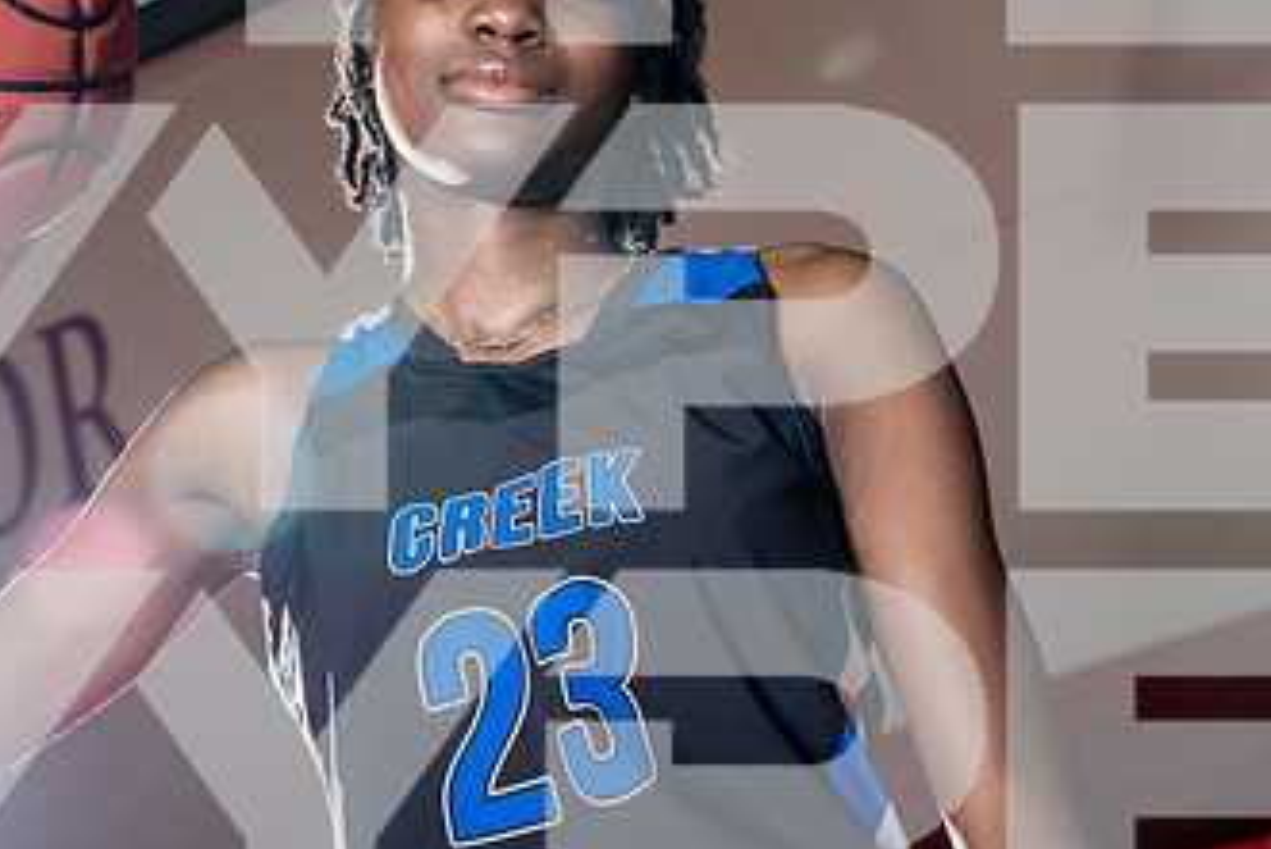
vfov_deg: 17.7
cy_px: 309
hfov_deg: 26.2
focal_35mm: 77
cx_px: 484
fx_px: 2720
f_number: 6.3
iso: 320
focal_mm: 44
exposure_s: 1/250
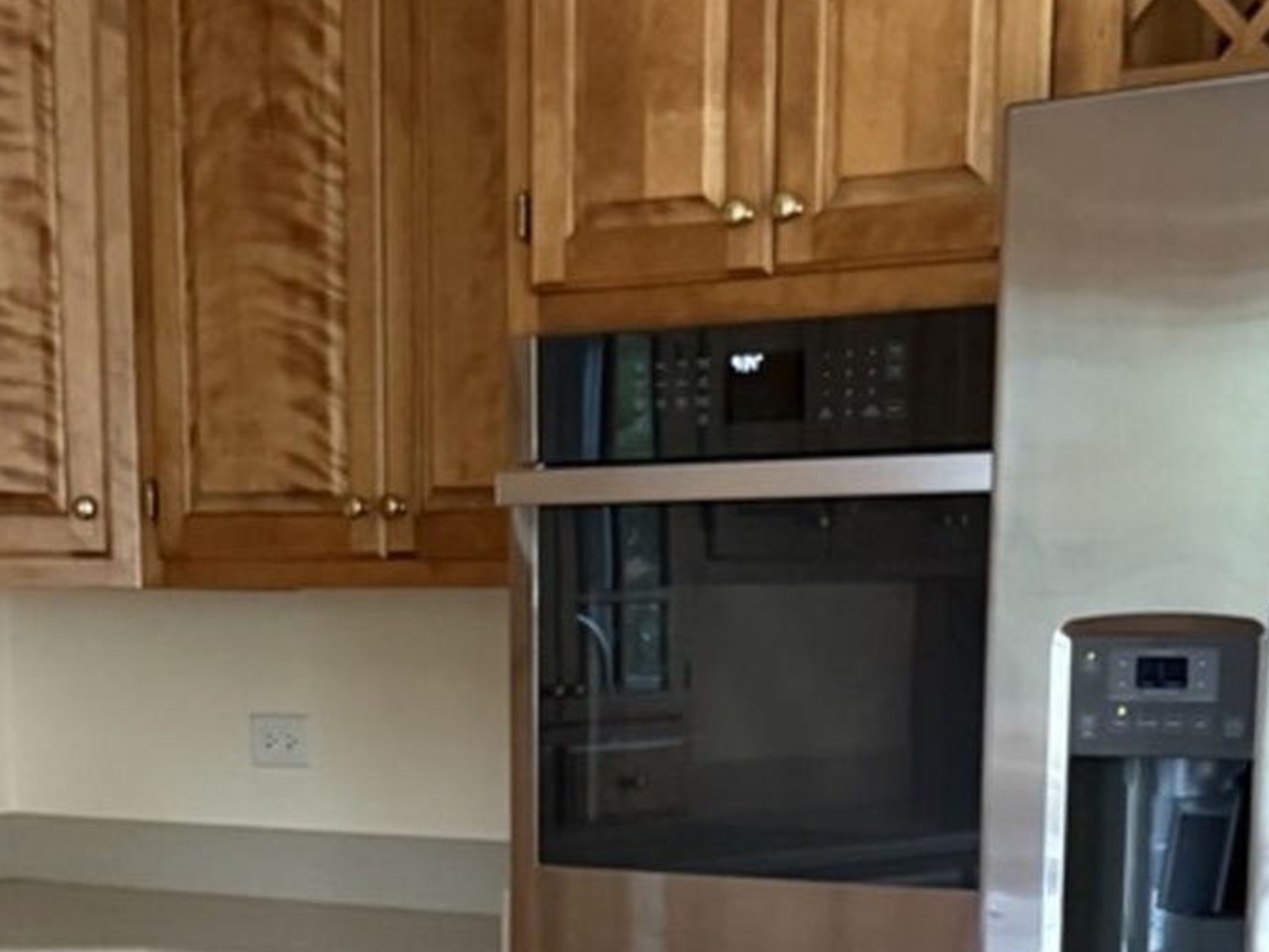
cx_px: 561
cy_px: 626
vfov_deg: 28.4
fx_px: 1870
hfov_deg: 37.4
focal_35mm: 51
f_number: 1.78
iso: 1600
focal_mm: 6.76
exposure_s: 1/15
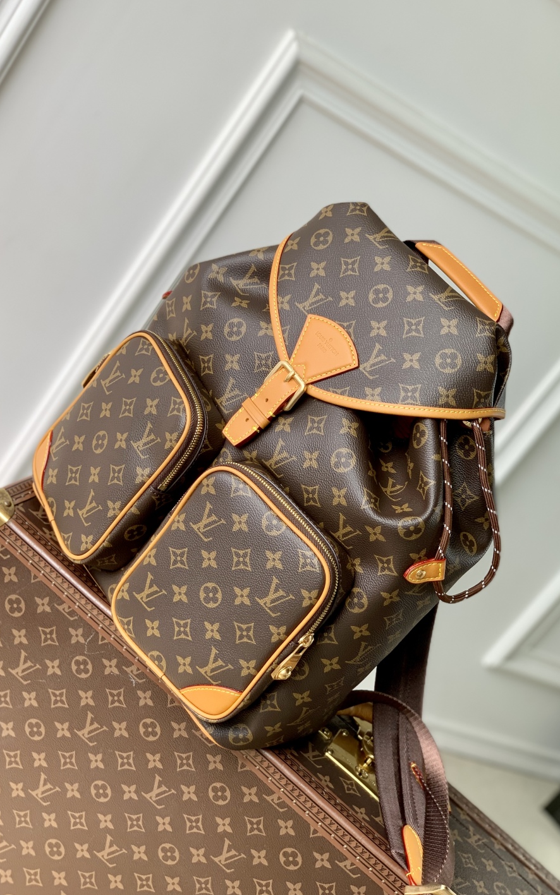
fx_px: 1367
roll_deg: -37.8
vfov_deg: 36.3
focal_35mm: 56
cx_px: 276
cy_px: 452
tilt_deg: -19.5
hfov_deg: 23.2
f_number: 2.4
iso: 16
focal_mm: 6
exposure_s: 1/122
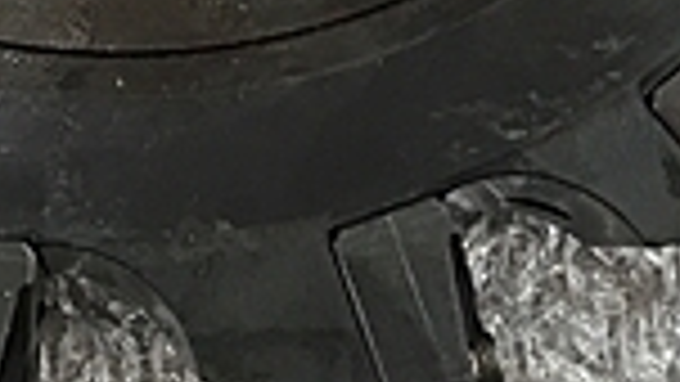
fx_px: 2417
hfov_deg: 15.9
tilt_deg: -77.4
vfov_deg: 8.2
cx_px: 90
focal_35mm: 134
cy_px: -575
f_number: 2.2
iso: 64
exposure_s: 1/30
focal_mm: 4.15
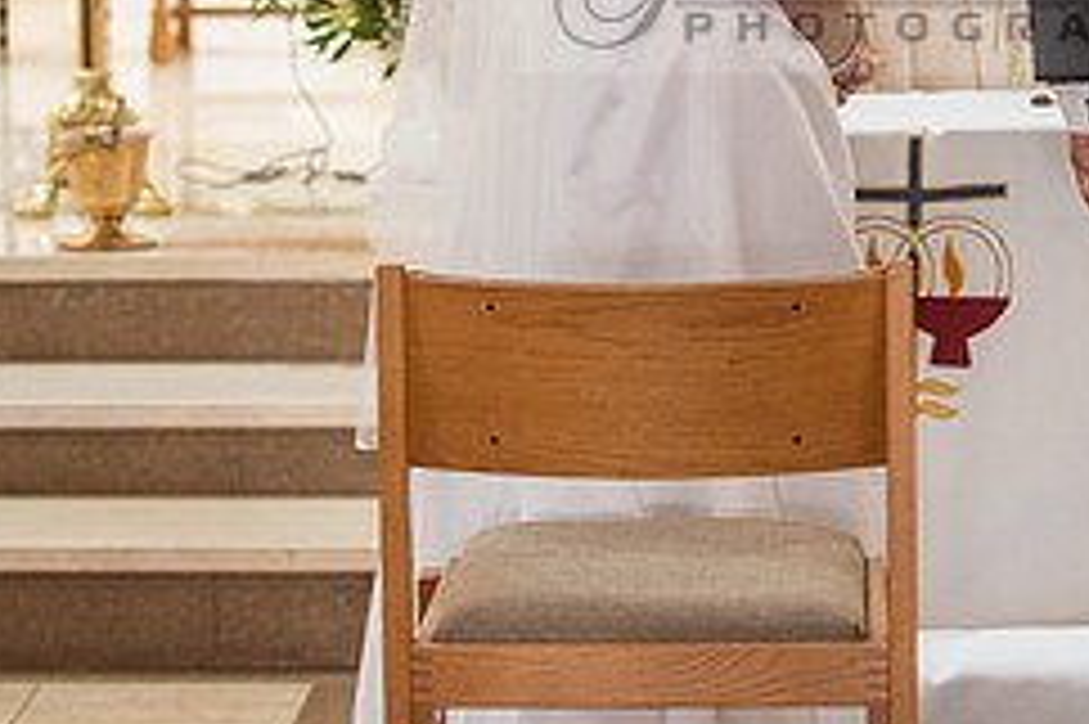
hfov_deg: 12.2
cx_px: 909
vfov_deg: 8.1
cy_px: -34
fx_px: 5078
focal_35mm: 168
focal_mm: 70
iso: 2000
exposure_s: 1/160
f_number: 2.8
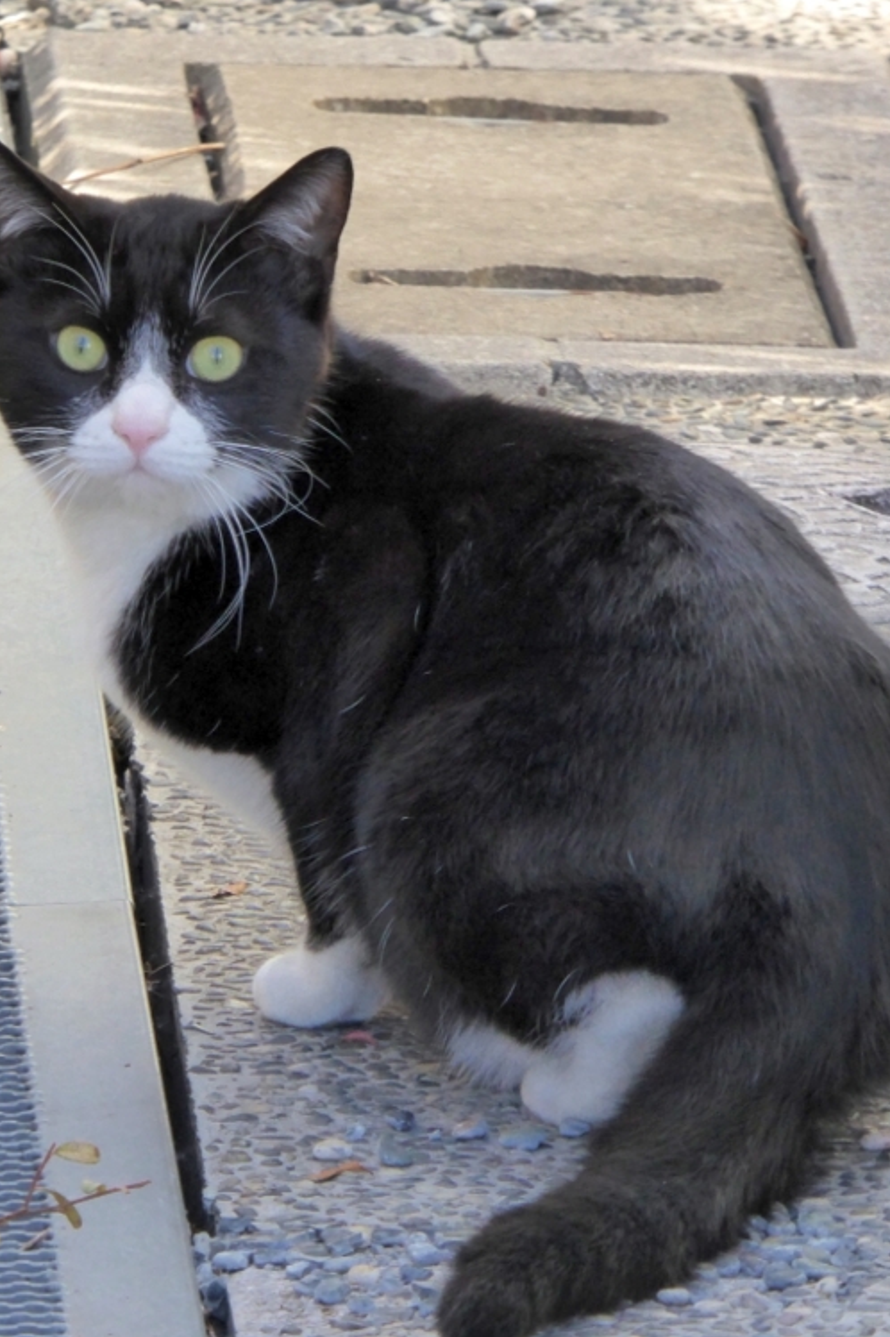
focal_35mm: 576
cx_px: 286
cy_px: 668
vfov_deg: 3.6
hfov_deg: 2.4
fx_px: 21378
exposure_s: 1/80
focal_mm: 66.8
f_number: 6
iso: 400
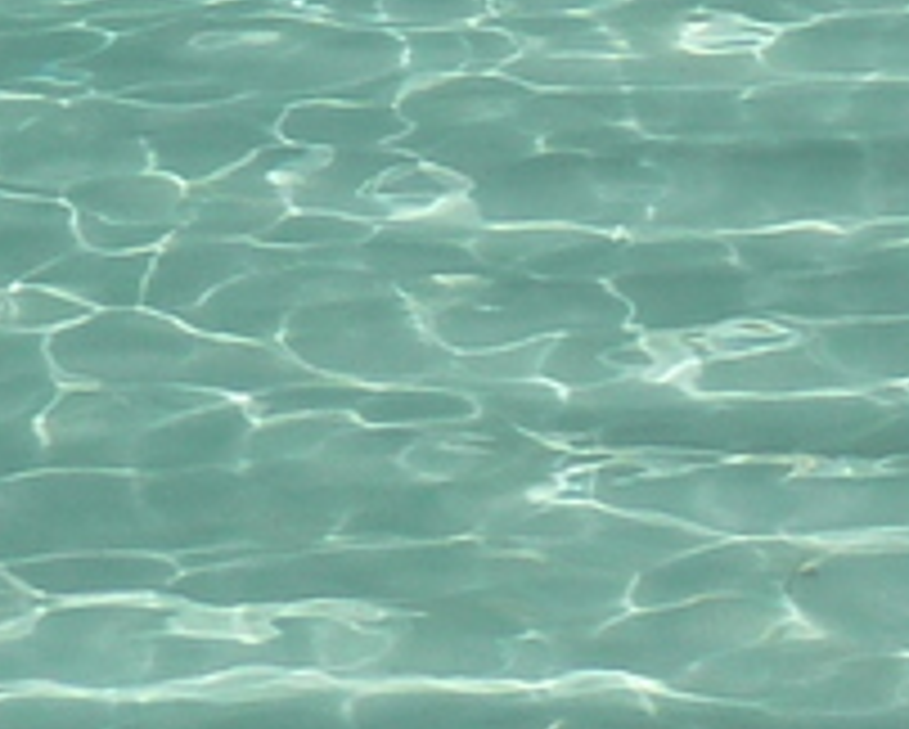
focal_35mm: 270
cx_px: 814
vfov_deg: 5.5
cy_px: -1228
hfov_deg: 7.1
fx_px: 7271
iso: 80
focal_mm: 5.7
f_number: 3.5
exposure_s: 1/1000
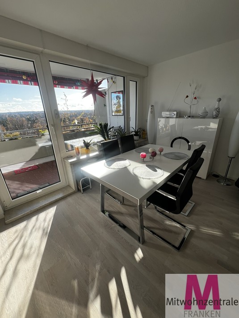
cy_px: 159
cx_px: 120
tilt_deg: -19.4
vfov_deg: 106.2
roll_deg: +1.9
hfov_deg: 89.9
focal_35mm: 13
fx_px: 120
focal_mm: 1.57
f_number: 1.8
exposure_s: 1/405
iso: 32
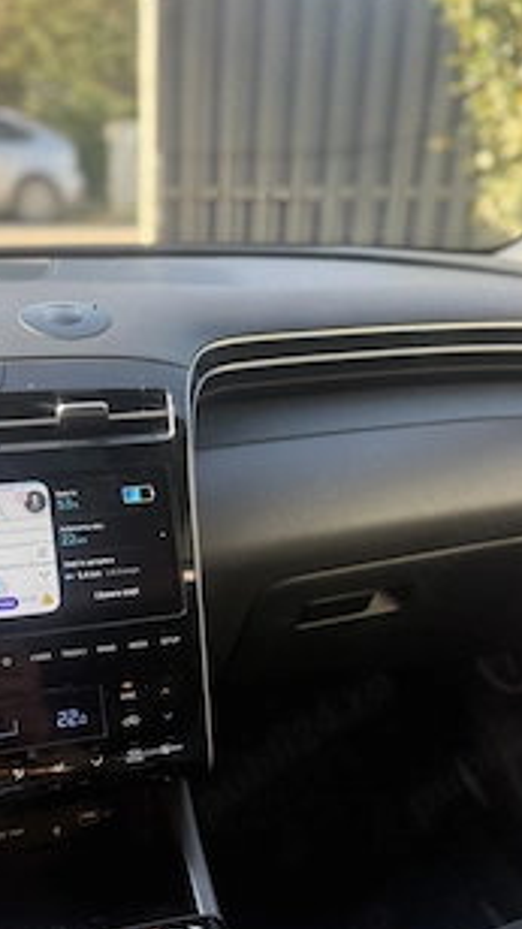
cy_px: 564
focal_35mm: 34
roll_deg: -2.6
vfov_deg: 57.5
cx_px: 187
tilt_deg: -25.1
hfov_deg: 34.4
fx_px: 838
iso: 80
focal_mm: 6.76
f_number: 1.78
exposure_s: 1/185
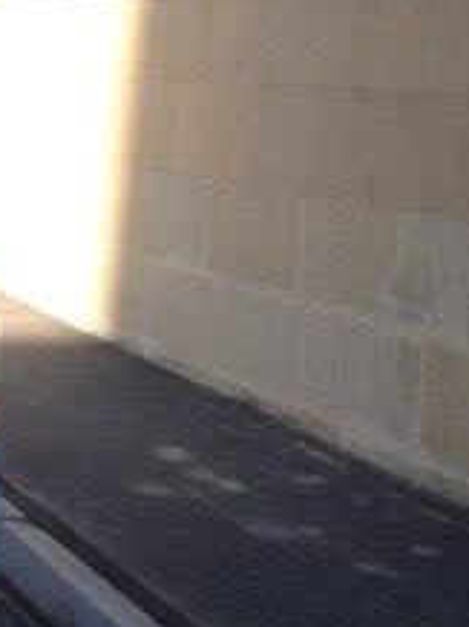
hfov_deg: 12.8
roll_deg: -1.7
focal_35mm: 106
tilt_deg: -12.6
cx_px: -357
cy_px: 358
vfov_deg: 18.6
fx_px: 1919
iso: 50
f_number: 2.4
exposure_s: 1/488
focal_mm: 4.28
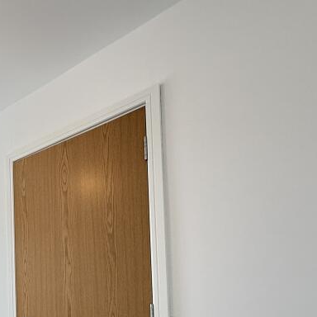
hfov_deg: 39.7
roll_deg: +1.1
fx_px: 342
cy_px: 304
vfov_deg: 43.8
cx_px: -38
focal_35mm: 33
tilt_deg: +3.1
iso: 64
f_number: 2.2
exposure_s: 1/103
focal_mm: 2.22
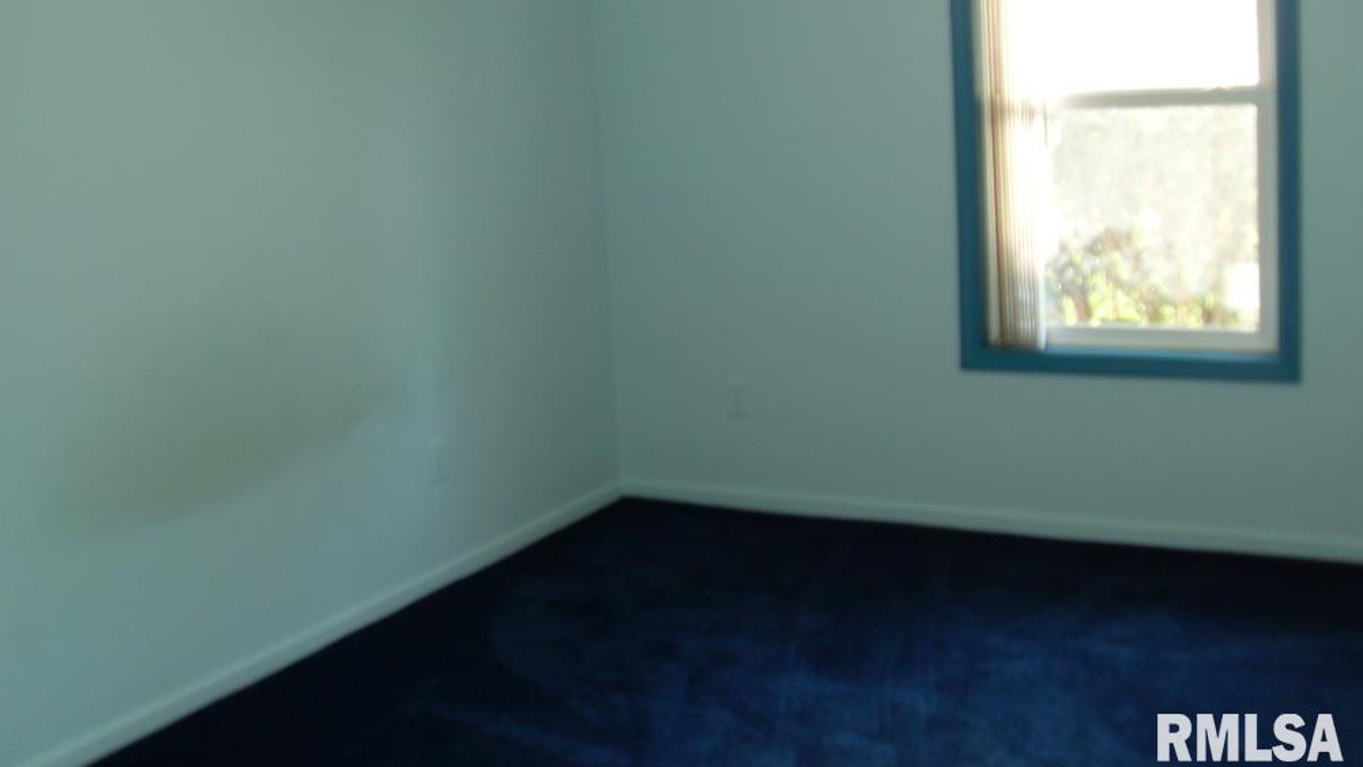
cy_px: 260
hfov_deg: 51.6
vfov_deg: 30.2
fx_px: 1409
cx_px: 667
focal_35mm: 39
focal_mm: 6.3
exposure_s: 1/60
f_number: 2.8
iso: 100
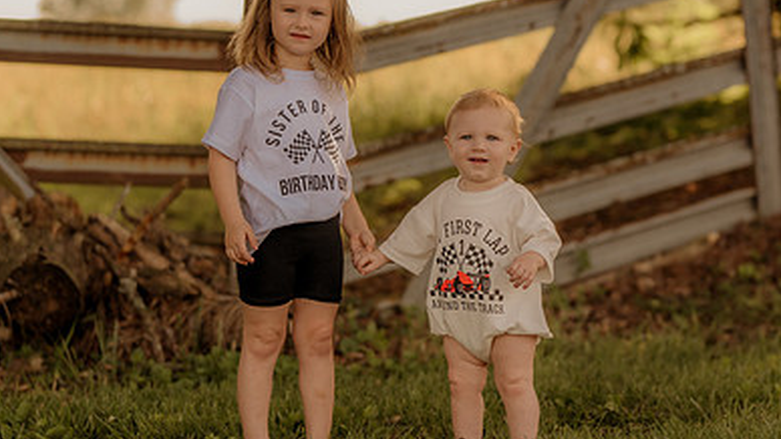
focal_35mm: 133
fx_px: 2754
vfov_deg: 9.1
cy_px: 233
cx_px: 366
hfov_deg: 16.1
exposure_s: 1/1250
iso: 250
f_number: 2
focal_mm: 85
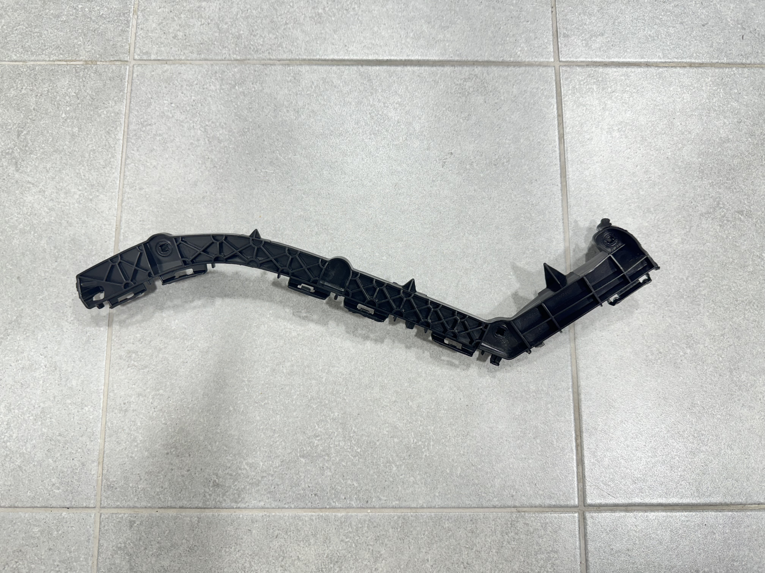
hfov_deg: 71.6
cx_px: 382
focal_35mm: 24
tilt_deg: -80.7
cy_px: 286
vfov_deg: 56.8
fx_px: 530
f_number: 1.78
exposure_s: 1/100
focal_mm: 6.76
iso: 64
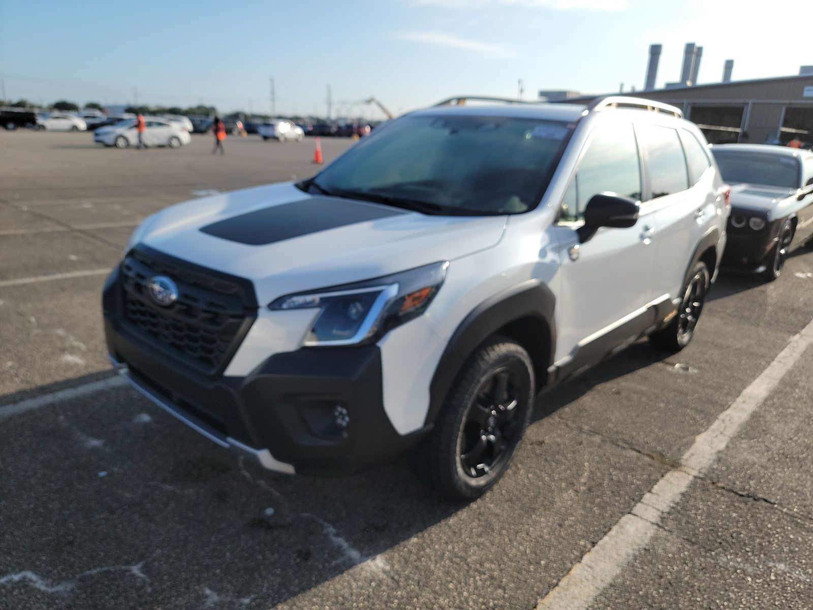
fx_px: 564
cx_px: 406
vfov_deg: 56.8
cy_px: 305
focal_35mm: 24
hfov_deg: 71.6
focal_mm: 6.7
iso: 50
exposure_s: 1/766
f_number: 1.8
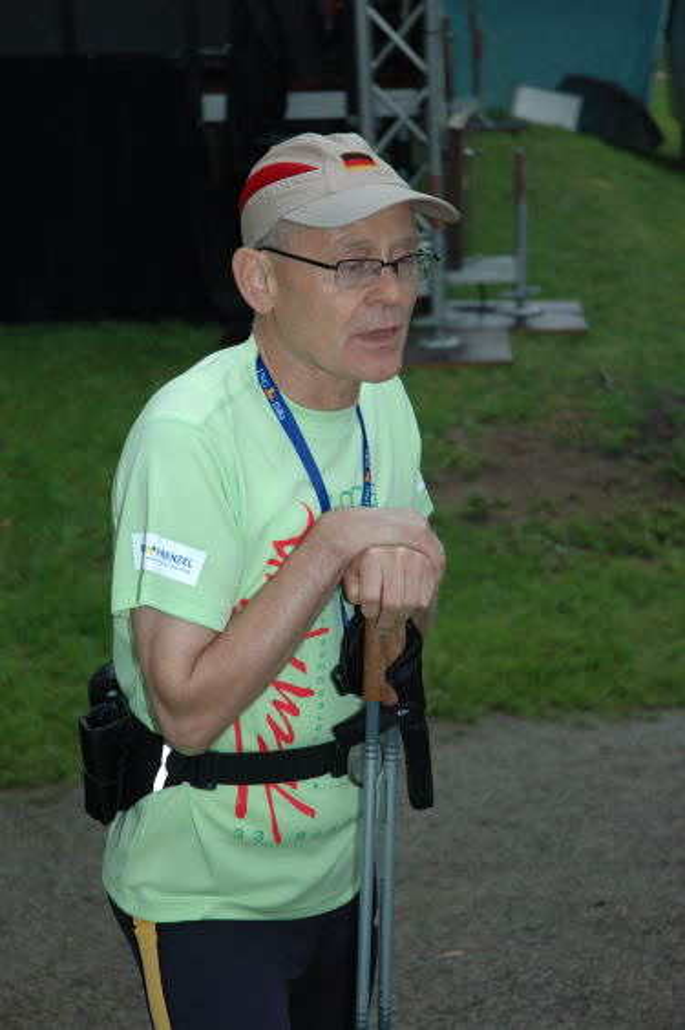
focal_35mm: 90
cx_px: 342
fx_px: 2573
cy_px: 515
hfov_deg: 15.2
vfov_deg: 22.6
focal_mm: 60
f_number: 4.5
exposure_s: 1/60
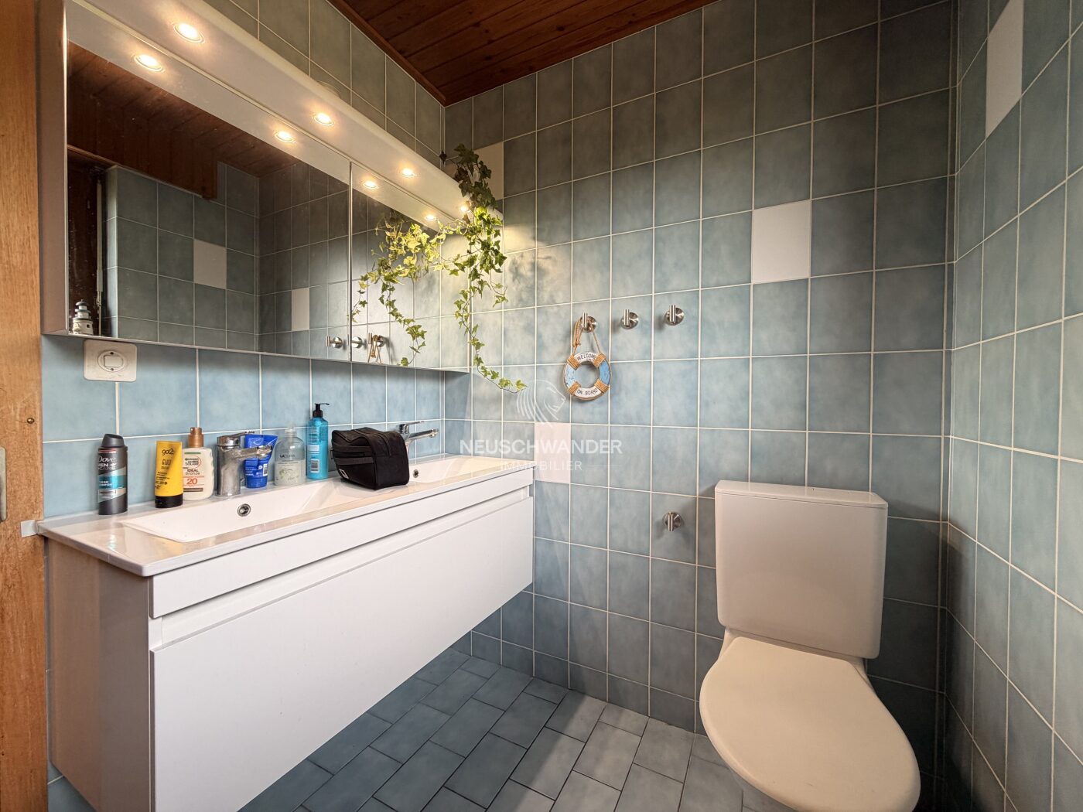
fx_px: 438
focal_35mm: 14
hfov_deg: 102.1
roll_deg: +0.2
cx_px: 542
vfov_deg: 85.7
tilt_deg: -0.5
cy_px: 406
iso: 125
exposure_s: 1/100
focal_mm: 2.22
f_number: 2.2
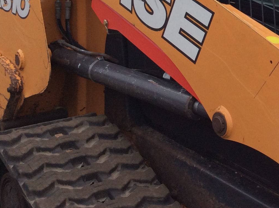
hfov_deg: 22.9
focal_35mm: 82
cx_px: 280
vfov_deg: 17.4
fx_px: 660
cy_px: -12
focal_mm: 3.3
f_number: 2.4
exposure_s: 1/969
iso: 32
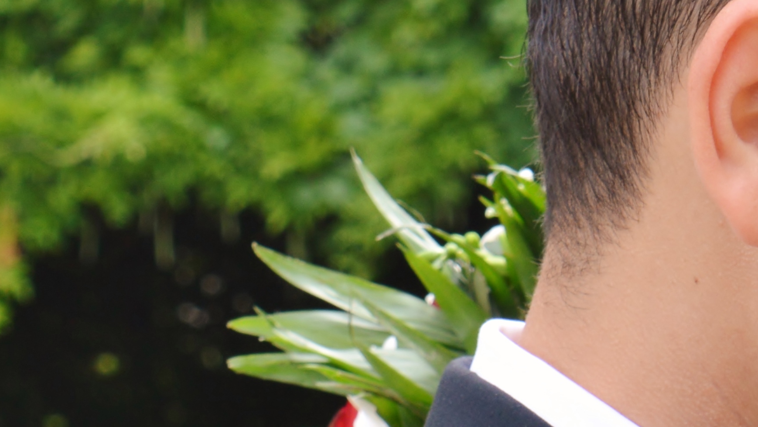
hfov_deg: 7.1
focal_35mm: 299
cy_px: 350
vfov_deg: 4.1
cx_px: 1293
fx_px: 6006
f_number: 10
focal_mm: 55
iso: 200
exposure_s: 1/125
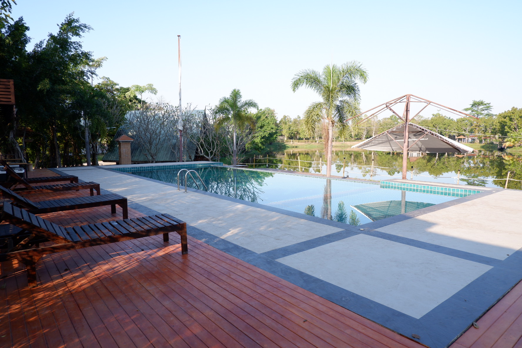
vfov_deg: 55.1
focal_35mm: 23
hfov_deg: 76.1
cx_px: 261
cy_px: 174
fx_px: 333
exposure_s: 1/160
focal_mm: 15
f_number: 7.1
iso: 200
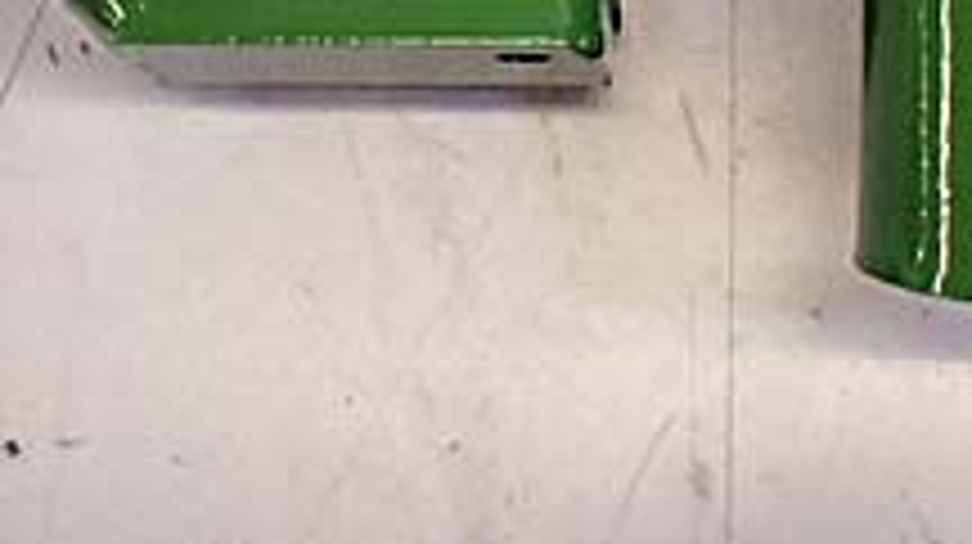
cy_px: -216
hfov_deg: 19.3
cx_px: 720
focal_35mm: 110
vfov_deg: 10.7
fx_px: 2832
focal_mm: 6.07
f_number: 4.4
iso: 250
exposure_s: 1/30
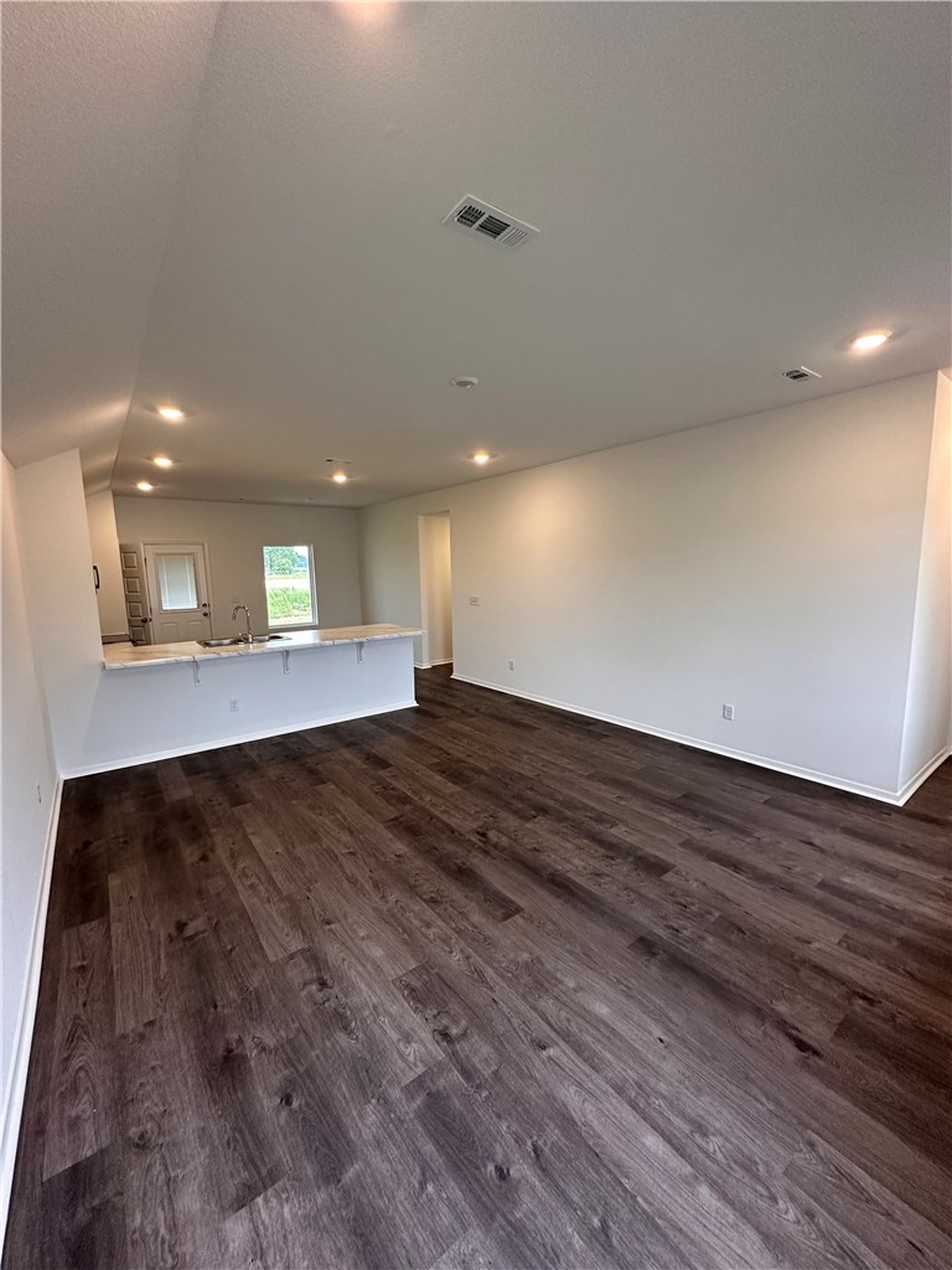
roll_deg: +1.2
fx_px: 513
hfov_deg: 85.7
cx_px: 476
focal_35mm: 14
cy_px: 635
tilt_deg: -6.9
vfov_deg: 102.1
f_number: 2.2
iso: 250
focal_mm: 2.22
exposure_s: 1/120
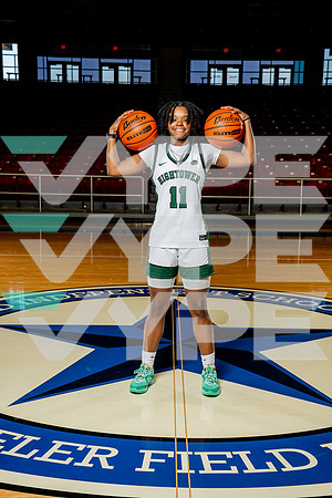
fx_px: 650
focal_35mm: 47
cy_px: 249
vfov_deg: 41.9
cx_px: 166
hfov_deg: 28.6
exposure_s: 1/250
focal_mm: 47
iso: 640
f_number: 5.6
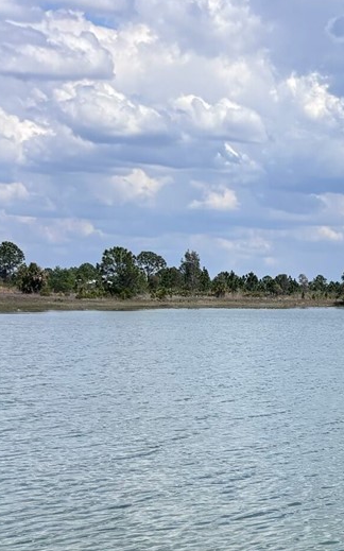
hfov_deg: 13.0
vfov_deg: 23.8
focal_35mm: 85
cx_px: 719
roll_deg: -0.5
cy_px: 488
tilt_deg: -7.8
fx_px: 1276
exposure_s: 1/4854
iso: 50
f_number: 1.6
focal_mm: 5.96
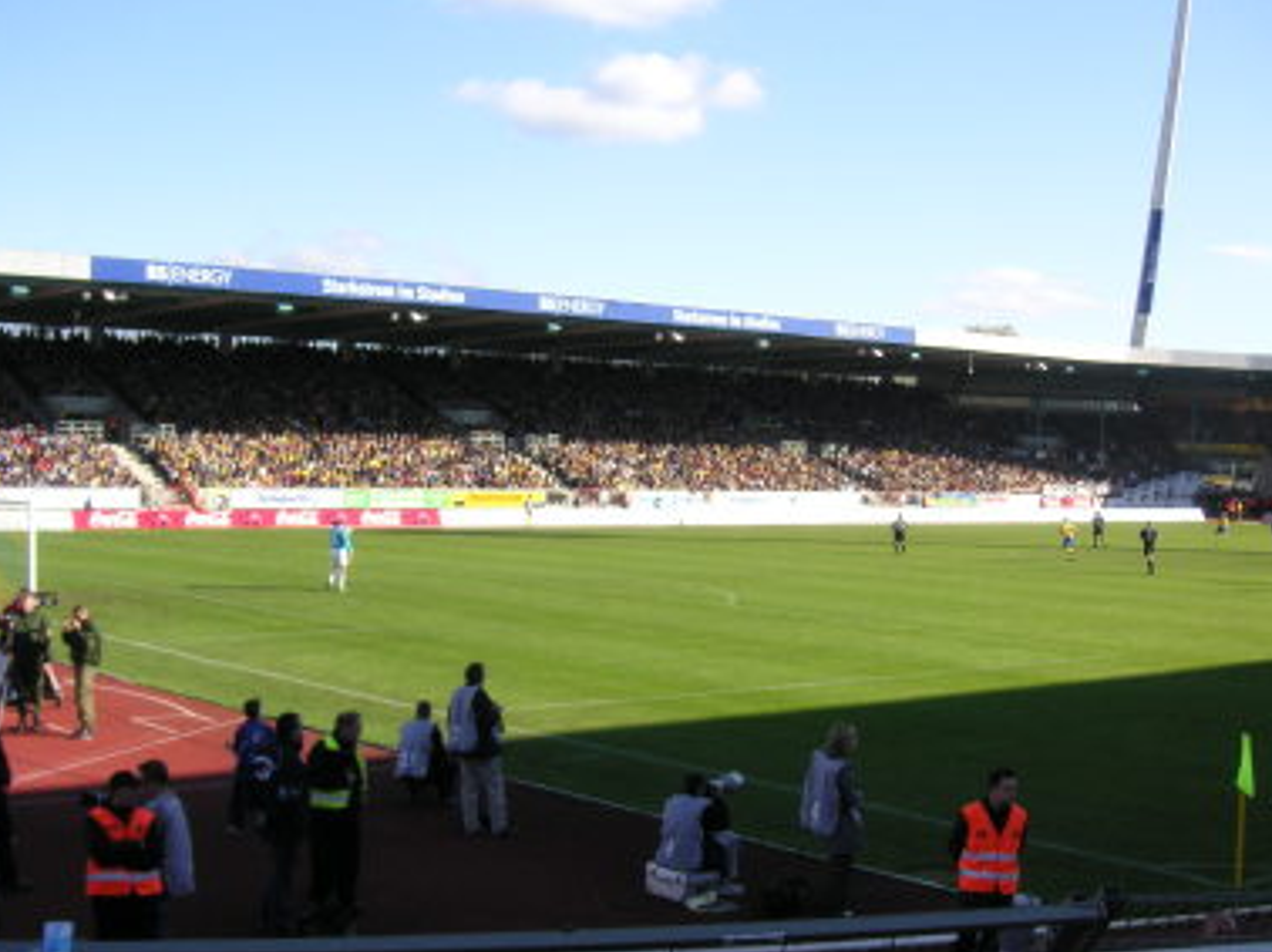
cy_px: 563
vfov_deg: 29.6
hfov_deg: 38.9
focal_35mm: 49
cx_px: 633
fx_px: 1799
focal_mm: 6.1
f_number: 2.8
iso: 50
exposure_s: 1/750
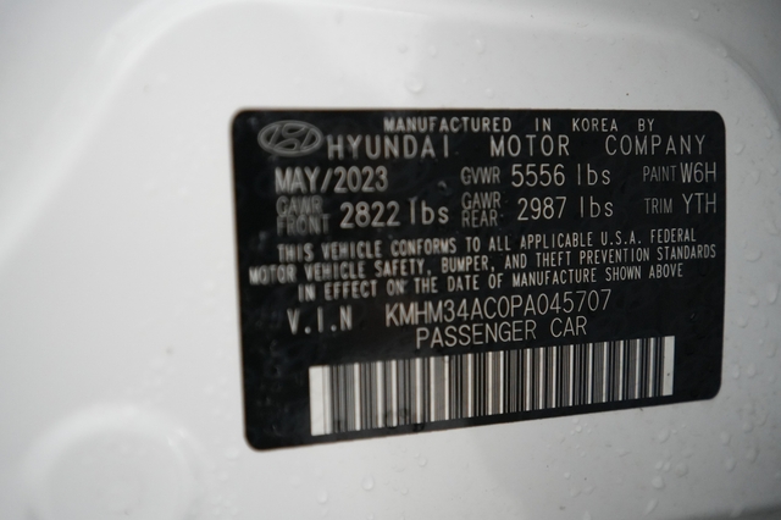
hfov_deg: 65.5
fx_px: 607
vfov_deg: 46.4
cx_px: 390
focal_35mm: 28
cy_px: 260
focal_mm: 28
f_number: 2.8
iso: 6400
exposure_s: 1/160
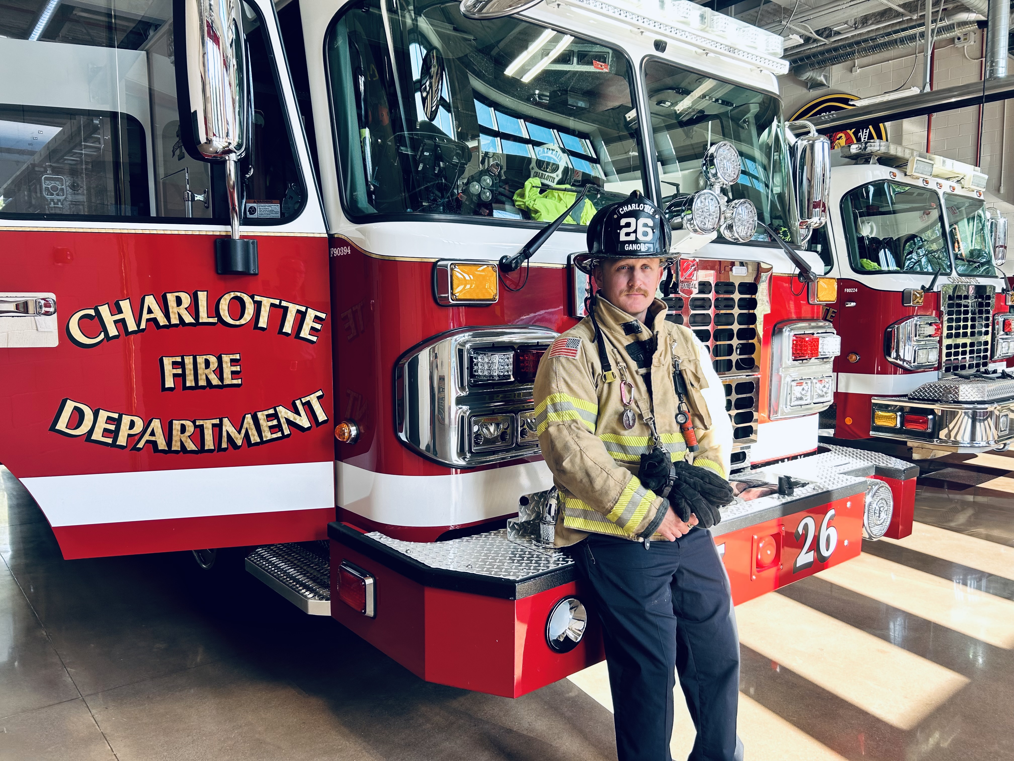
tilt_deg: -5.9
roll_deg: +0.3
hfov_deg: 67.3
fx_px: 762
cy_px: 380
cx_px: 507
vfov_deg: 53.1
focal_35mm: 26
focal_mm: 5.7
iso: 40
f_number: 1.5
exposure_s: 1/121
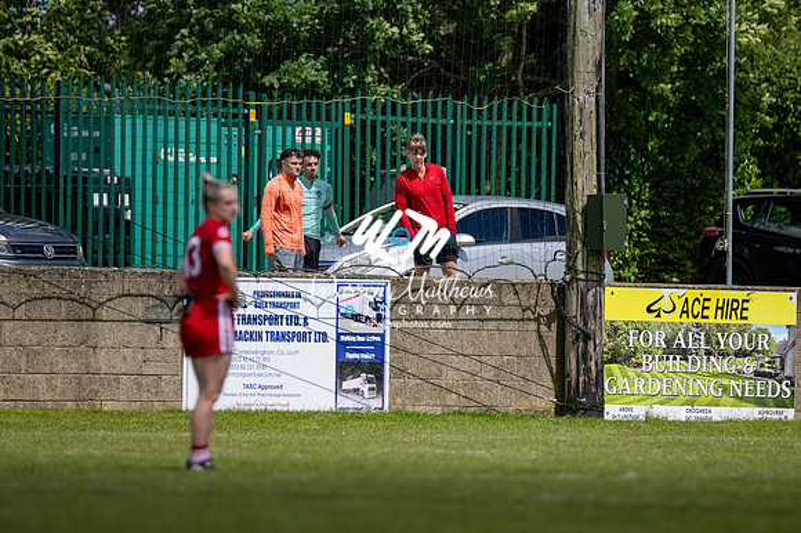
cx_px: 400
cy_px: 266
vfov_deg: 3.1
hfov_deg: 4.6
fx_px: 10006
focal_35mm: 450
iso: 160
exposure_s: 1/3200
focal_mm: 300
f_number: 2.8
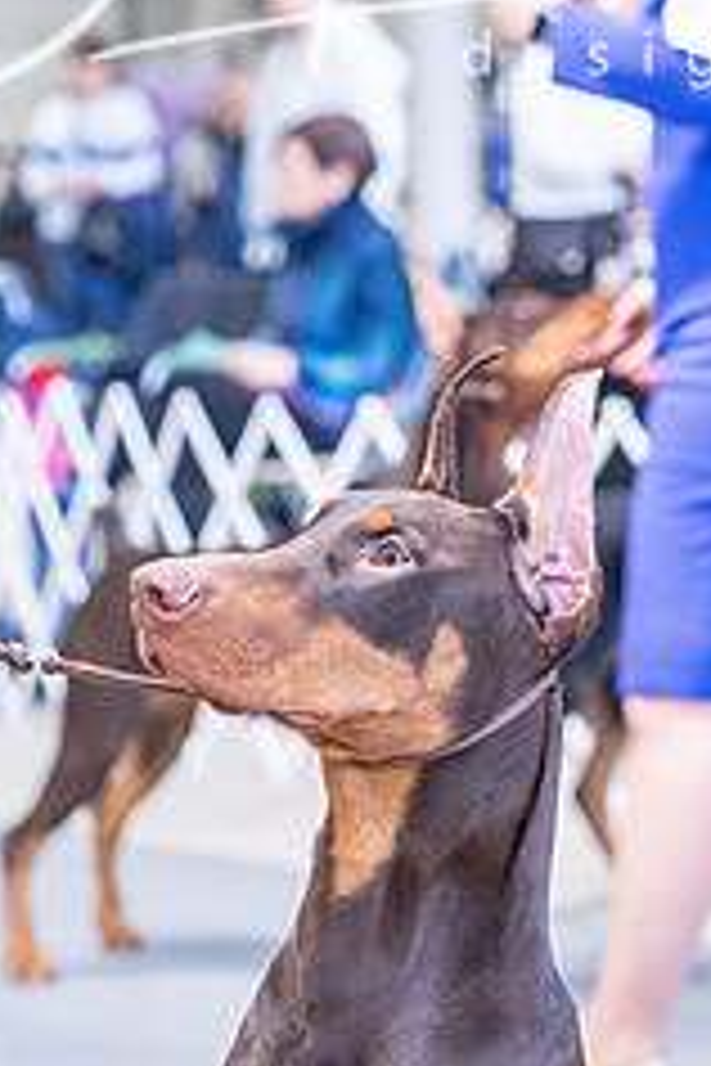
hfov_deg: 10.3
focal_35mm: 133
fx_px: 3940
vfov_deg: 15.4
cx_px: 346
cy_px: 499
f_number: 4
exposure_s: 1/320
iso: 6400
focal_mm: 70
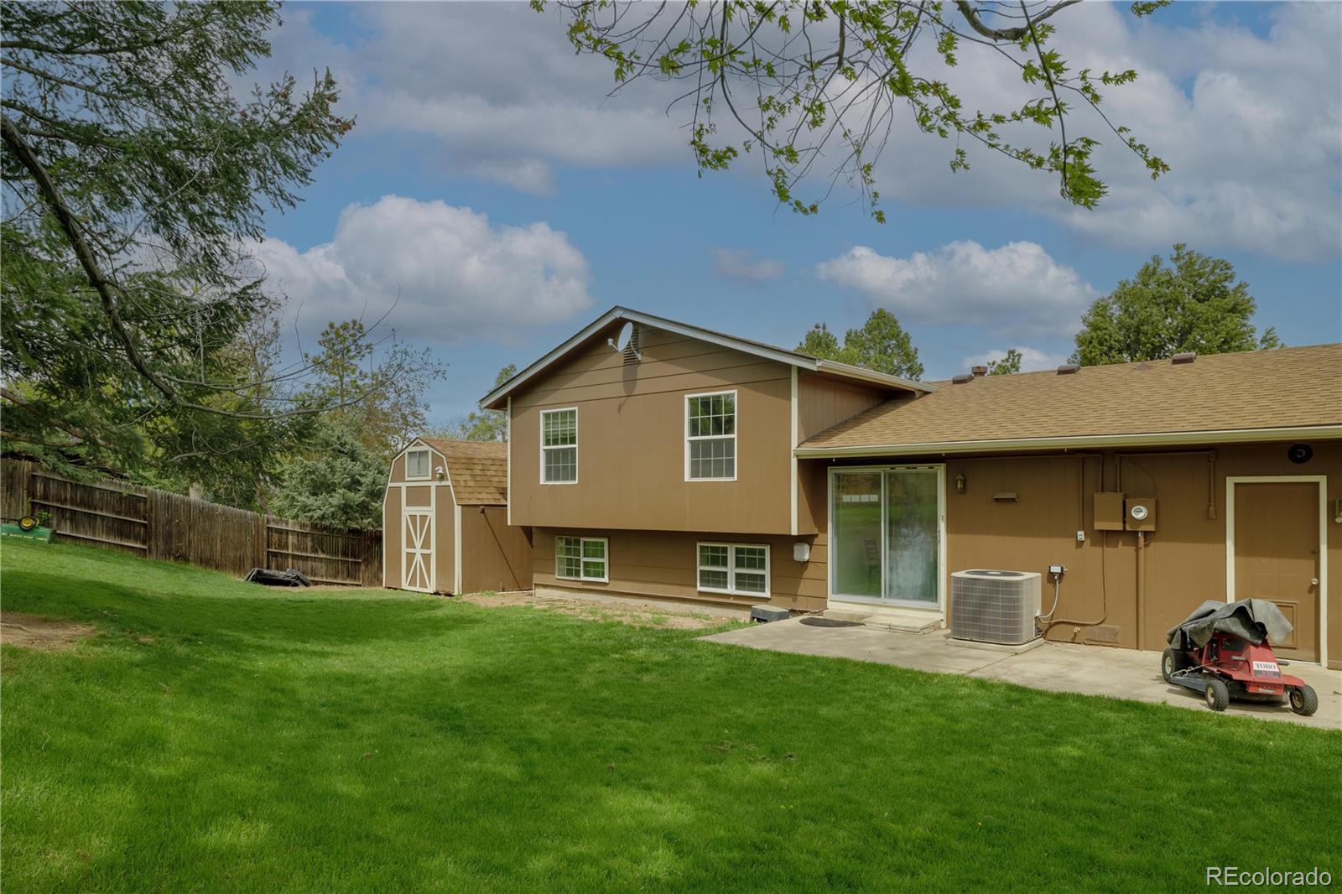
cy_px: 447
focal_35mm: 22
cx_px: 671
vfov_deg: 57.2
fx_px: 820
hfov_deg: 78.6
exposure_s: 1/2000
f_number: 8
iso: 800
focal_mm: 22
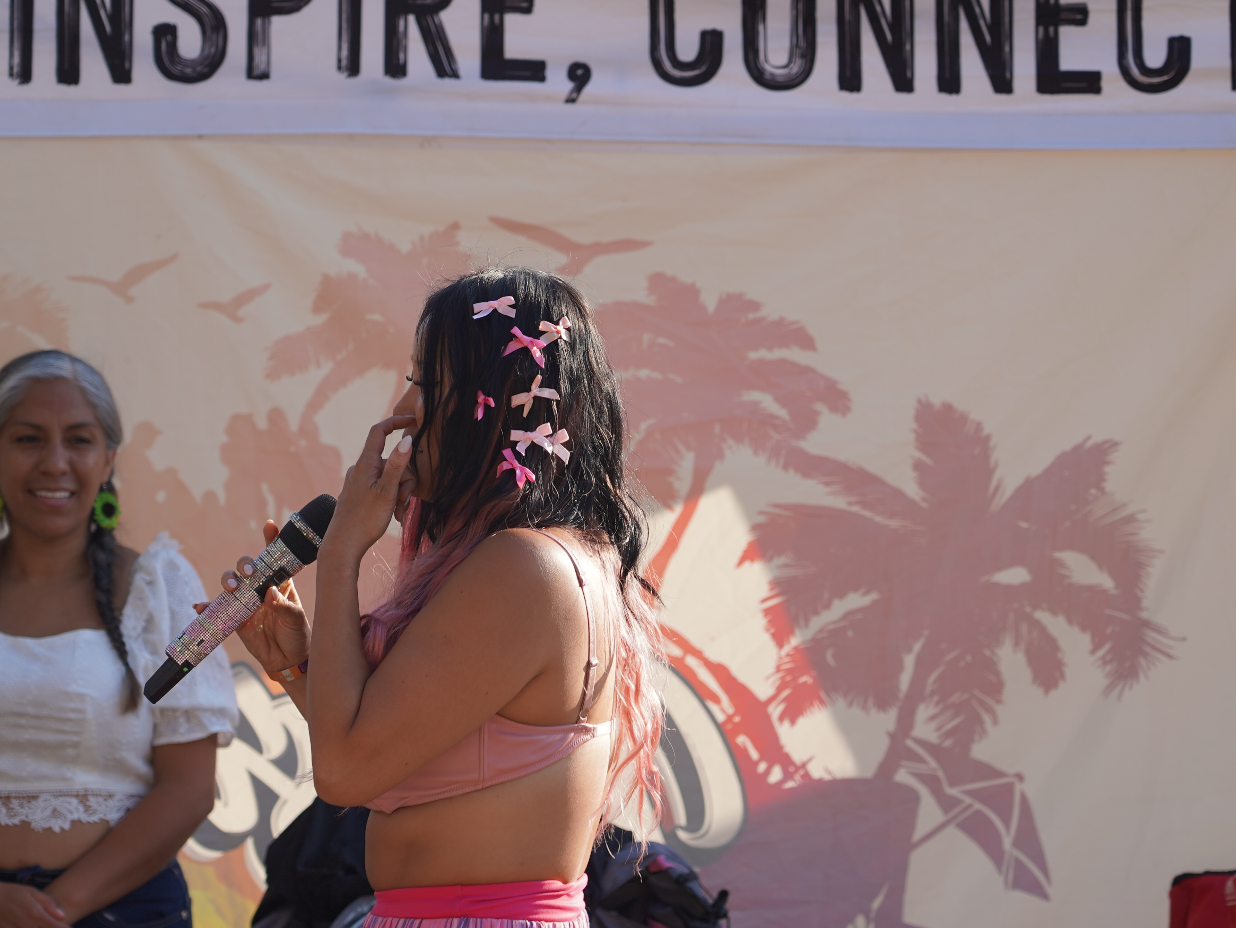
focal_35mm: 165
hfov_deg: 12.0
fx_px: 5892
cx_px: 570
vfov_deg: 9.0
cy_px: 452
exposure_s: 1/320
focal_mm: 102
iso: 100
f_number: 4.5
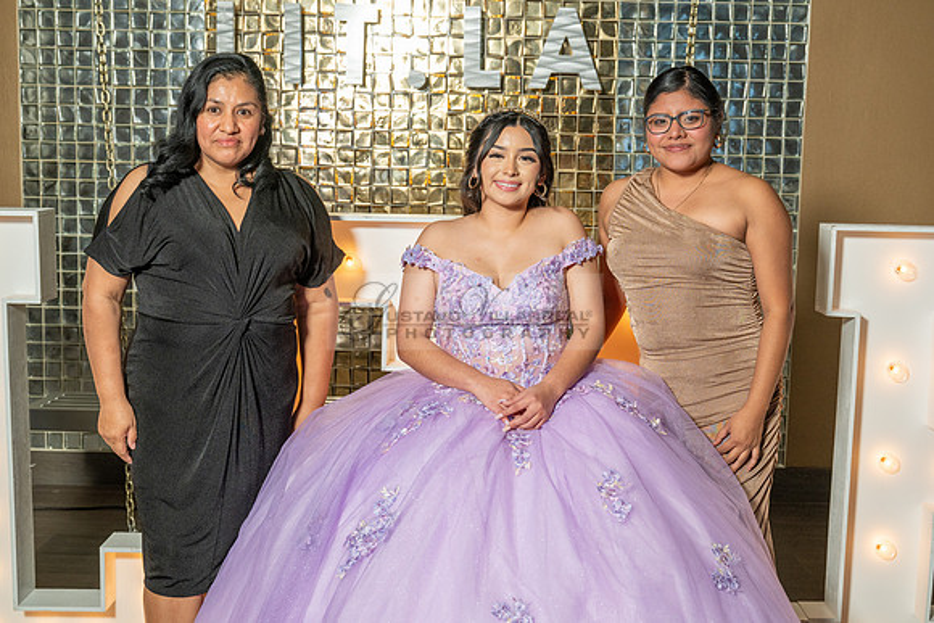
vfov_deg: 28.1
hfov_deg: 41.1
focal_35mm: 48
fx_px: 1246
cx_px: 467
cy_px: 312
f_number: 5.6
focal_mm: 48
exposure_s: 1/125
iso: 640
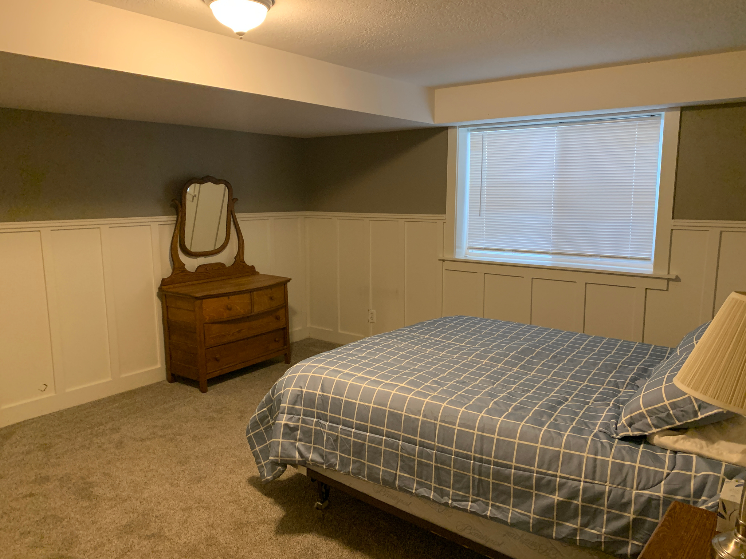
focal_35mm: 26
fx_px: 560
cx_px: 373
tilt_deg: -8.5
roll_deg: +0.3
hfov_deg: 67.3
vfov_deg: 53.1
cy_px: 280
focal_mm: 4.25
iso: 400
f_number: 1.8
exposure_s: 1/60
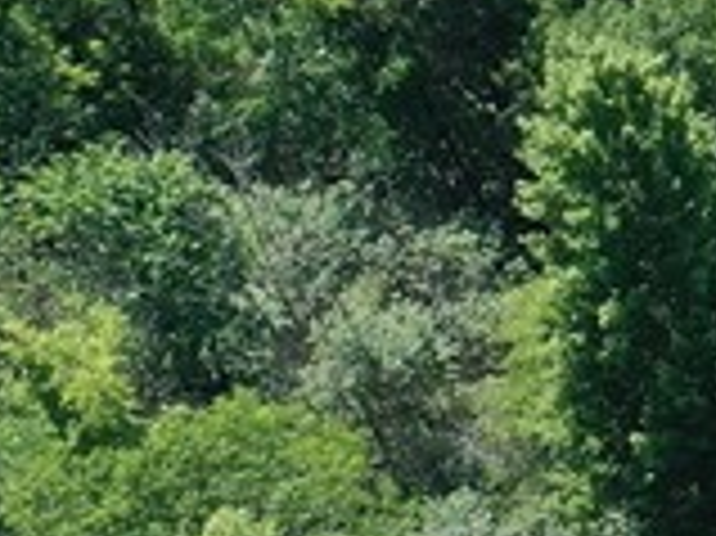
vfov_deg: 8.0
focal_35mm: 184
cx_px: 2423
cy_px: -23
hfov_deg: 8.3
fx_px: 3803
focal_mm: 10.26
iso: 100
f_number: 5
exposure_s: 1/240
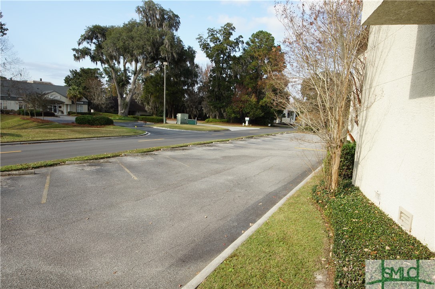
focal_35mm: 24
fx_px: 290
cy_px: 144
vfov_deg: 53.0
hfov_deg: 73.8
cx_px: 218
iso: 100
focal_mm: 16
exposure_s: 1/40
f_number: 13
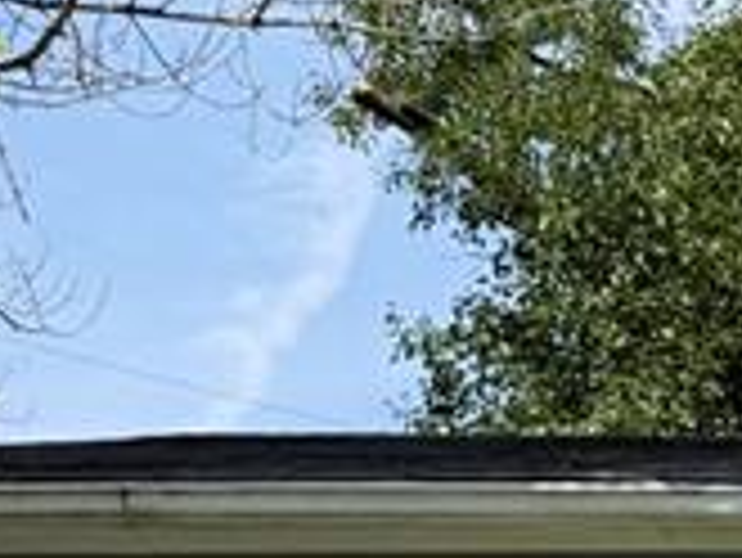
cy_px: 878
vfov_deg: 9.6
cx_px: 1700
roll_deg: +1.1
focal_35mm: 149
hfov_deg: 11.3
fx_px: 3196
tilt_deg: +7.0
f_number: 1.78
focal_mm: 6.76
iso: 80
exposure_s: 1/4167
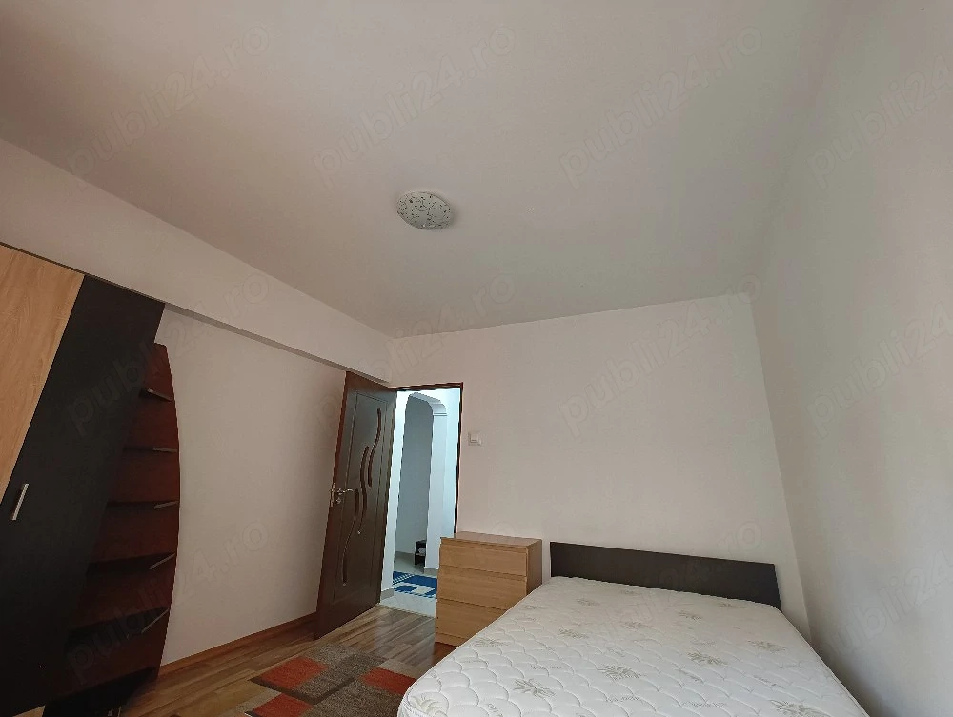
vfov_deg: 85.8
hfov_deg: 102.0
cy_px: 358
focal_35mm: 14
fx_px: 386
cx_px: 476
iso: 1799
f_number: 2.2
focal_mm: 2.15
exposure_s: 1/50.3
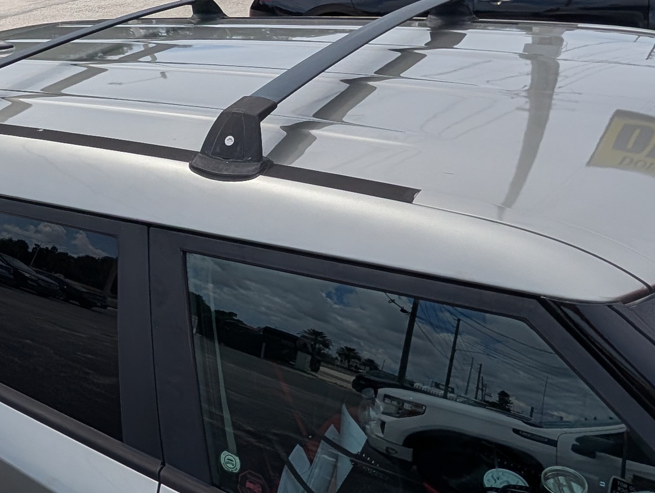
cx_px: 153
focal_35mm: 39
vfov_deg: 36.5
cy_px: 157
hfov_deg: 45.9
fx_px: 739
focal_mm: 2.02
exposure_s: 1/4184
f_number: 1.7
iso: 52
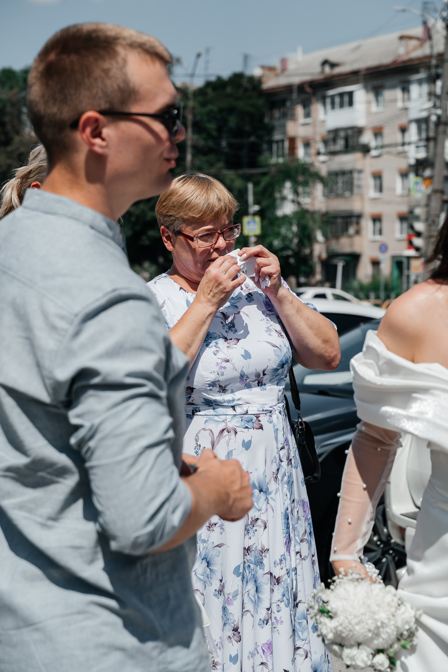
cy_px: 336
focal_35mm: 71
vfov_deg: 28.4
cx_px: 224
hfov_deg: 19.2
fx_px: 1324
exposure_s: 1/1250
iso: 100
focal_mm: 71
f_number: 5
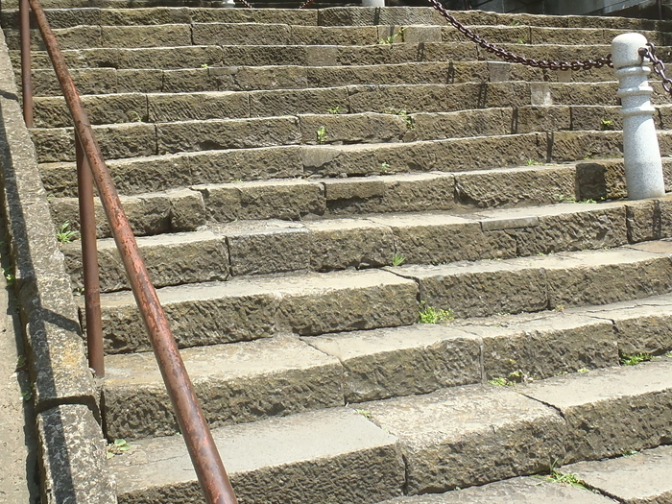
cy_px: 114
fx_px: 932
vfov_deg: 29.7
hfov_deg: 39.6
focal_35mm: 48
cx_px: 310
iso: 80
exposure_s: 1/250
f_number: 3.9
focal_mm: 5
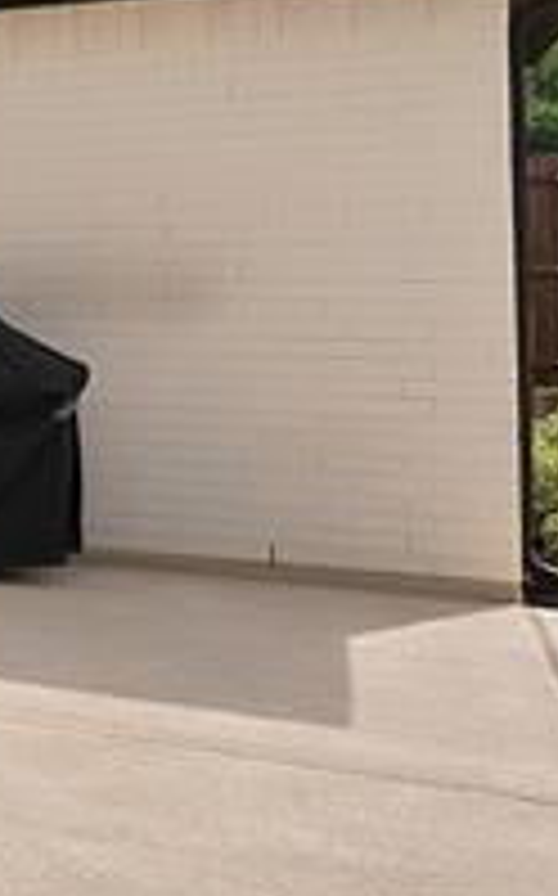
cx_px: -1076
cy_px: 257
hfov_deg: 11.8
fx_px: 1536
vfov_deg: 32.1
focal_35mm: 63
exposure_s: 1/1250
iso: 640
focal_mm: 12
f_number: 9
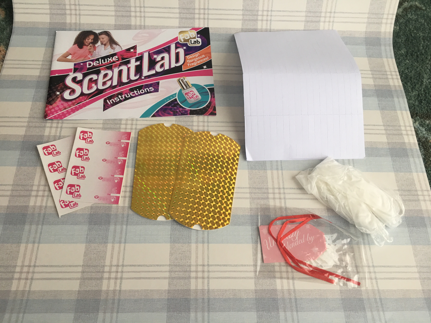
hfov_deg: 61.7
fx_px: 361
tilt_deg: -63.7
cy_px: 162
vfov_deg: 48.2
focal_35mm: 29
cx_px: 216
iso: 32
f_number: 2.2
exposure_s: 1/33
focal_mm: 4.15
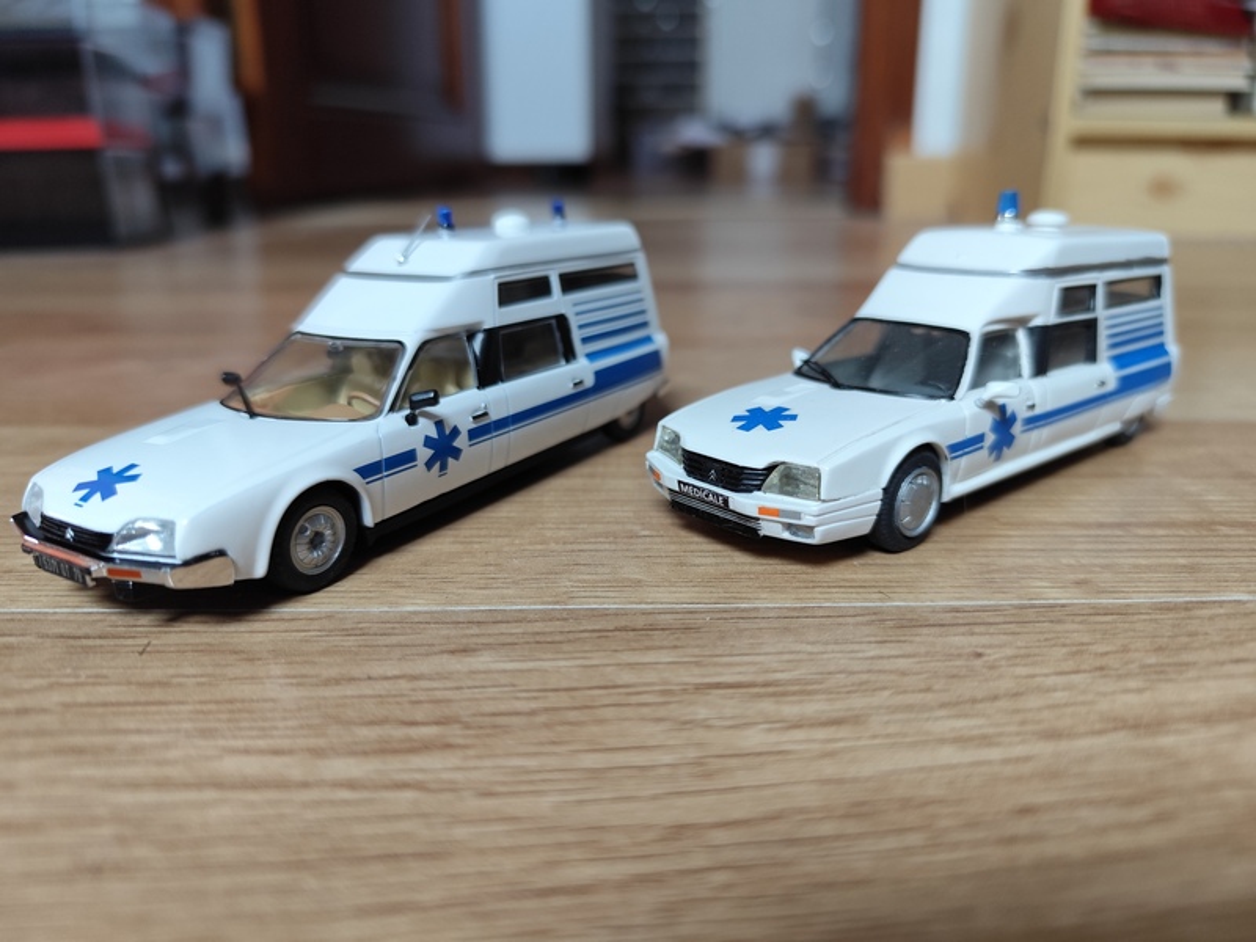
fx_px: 835
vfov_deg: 58.9
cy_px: 471
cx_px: 628
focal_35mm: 23
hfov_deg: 73.9
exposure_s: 1/50
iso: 1000
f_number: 1.65
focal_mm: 6.19
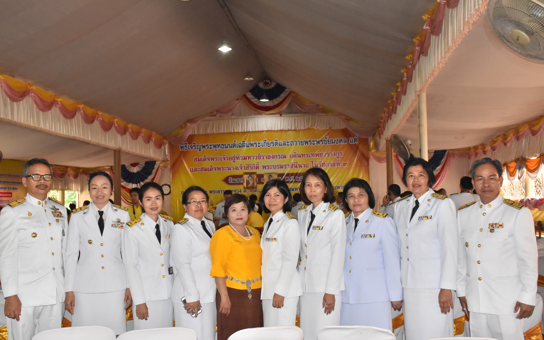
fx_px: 682
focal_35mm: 46
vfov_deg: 28.0
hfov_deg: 43.5
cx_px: 272
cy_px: 178
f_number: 8
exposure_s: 1/200
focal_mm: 30
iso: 2500
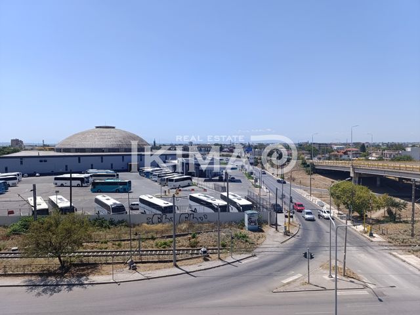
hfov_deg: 73.9
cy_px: 158
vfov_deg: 58.9
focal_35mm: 23
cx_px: 210
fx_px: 279
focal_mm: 6.14
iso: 50
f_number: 1.6
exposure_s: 1/784
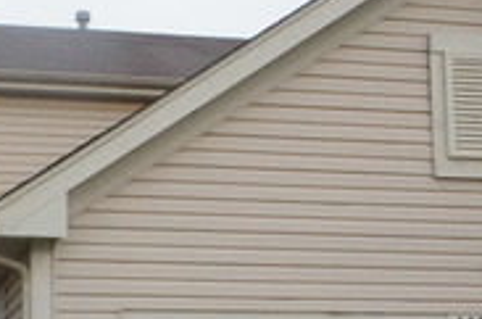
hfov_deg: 23.8
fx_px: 1122
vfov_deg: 15.8
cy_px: 334
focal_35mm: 84
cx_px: 90
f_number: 20
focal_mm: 16
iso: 1600
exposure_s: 1/160
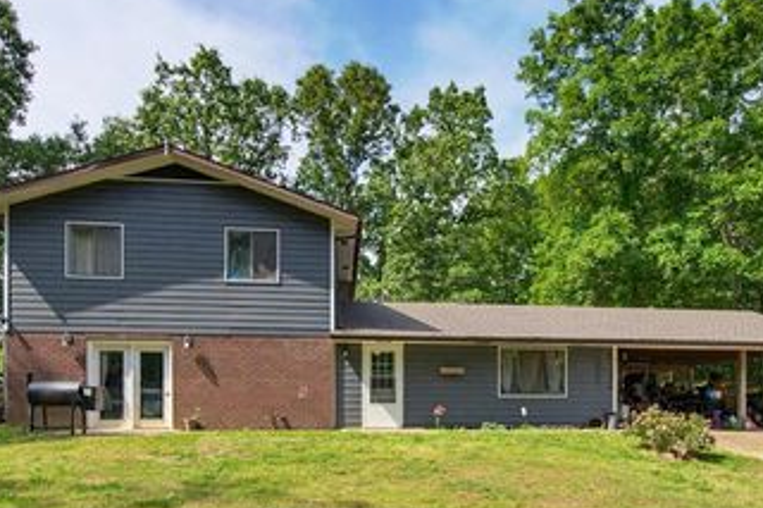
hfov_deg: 71.4
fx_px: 530
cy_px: 285
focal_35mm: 25
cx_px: 415
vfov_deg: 51.1
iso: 200
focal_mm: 16
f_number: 6.3
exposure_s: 1/160
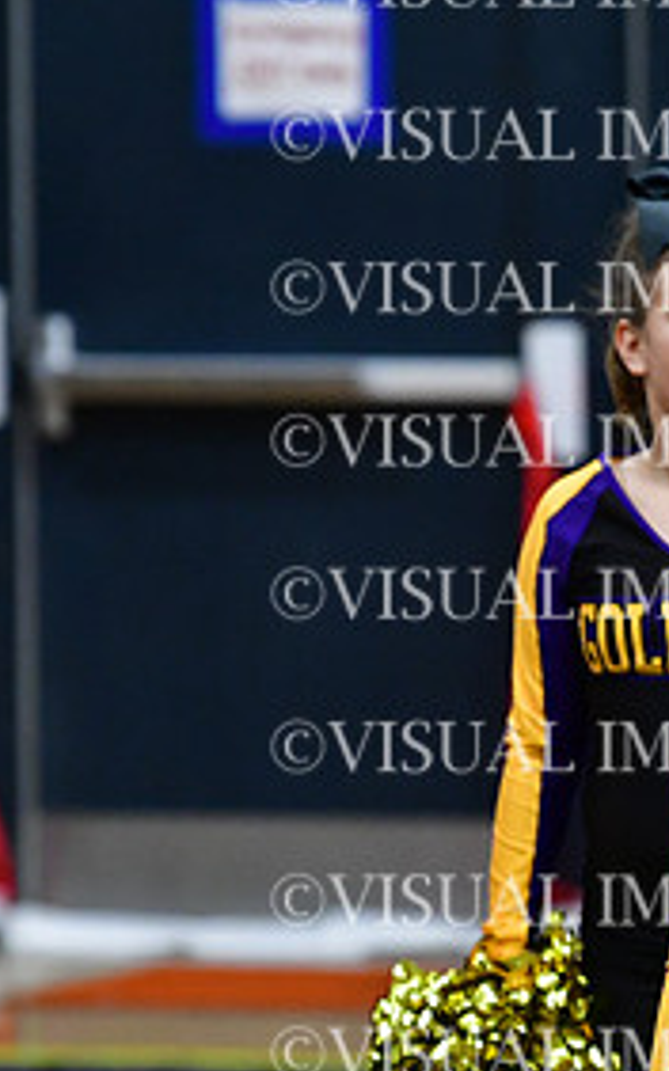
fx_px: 18397
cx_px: 821
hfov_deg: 2.1
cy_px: 670
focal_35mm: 630
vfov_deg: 3.3
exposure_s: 1/500
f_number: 3.5
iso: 4000
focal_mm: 200
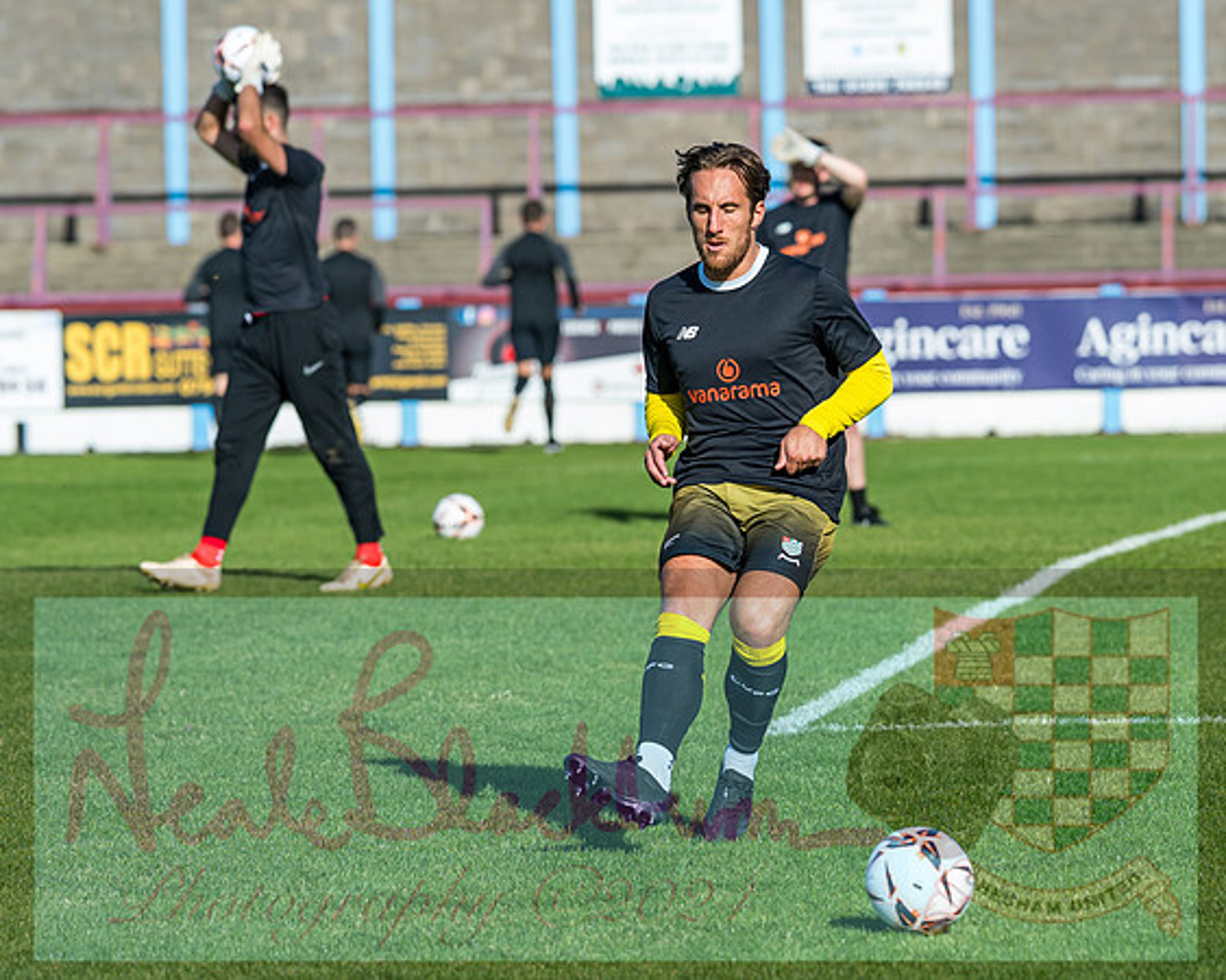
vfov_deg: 6.1
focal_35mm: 255
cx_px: 736
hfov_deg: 7.6
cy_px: 518
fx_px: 9263
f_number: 3.2
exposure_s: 1/1250
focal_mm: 135
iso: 50
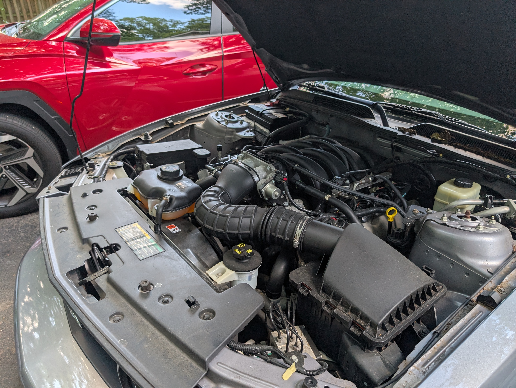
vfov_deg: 56.9
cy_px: 194
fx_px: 358
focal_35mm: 24
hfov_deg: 71.5
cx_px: 258
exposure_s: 1/877
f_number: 1.68
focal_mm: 6.9
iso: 101
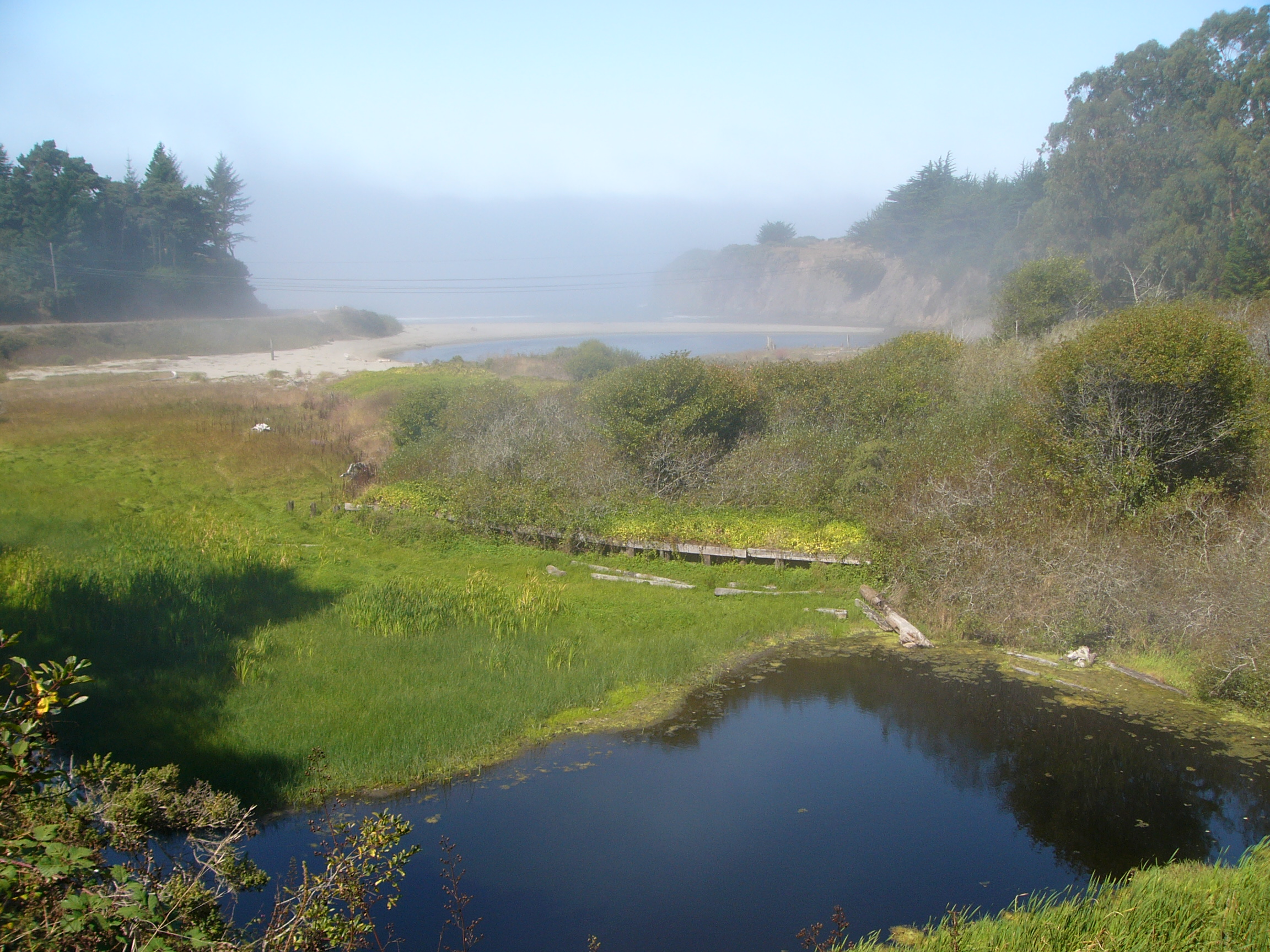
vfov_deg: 39.7
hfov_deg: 51.4
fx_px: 1321
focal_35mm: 36
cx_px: 635
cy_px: 476
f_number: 4
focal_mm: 6
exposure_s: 1/400
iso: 50
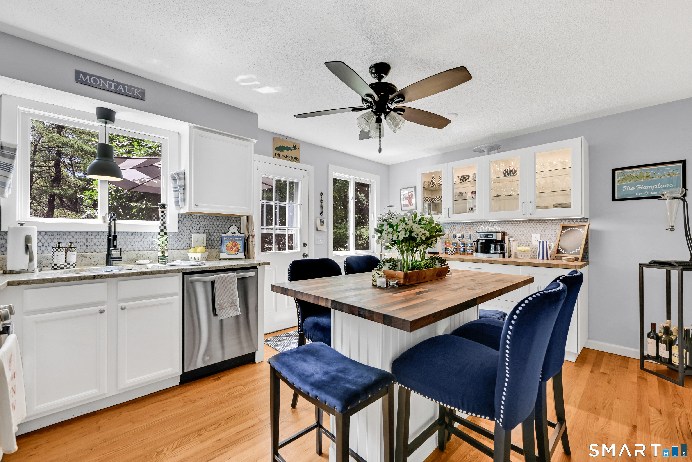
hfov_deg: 104.3
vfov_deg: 81.2
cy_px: 231
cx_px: 346
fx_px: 269
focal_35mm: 14
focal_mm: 14
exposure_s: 1/320
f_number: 8
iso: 200
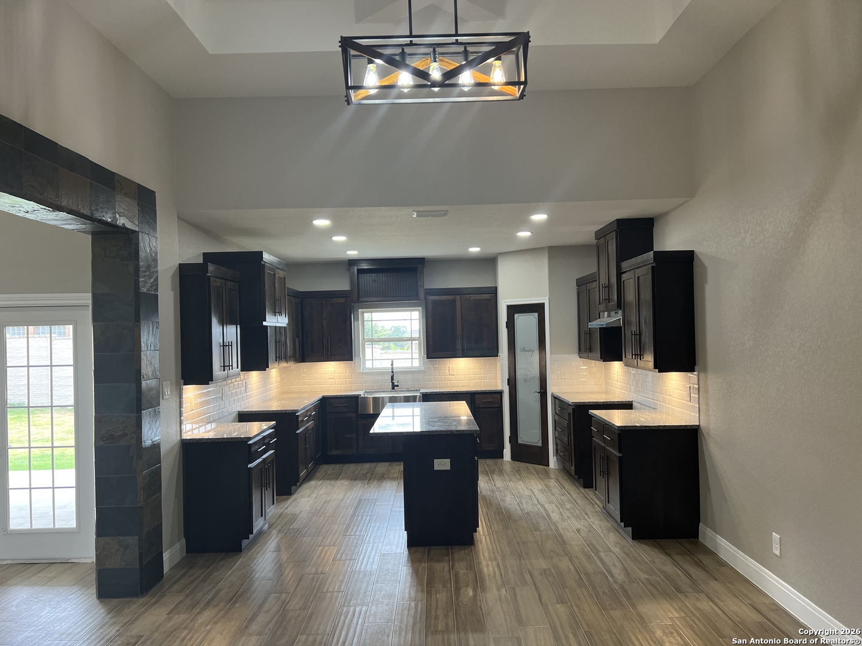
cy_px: 323
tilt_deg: -0.2
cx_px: 431
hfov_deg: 67.3
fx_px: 647
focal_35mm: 26
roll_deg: +1.2
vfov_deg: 53.1
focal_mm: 5.7
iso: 125
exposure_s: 1/120
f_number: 1.5
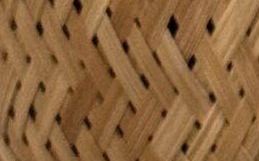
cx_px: 855
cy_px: 62
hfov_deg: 4.0
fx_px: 3563
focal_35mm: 505
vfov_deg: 2.6
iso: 200
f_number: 1.78
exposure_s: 1/50
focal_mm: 6.76
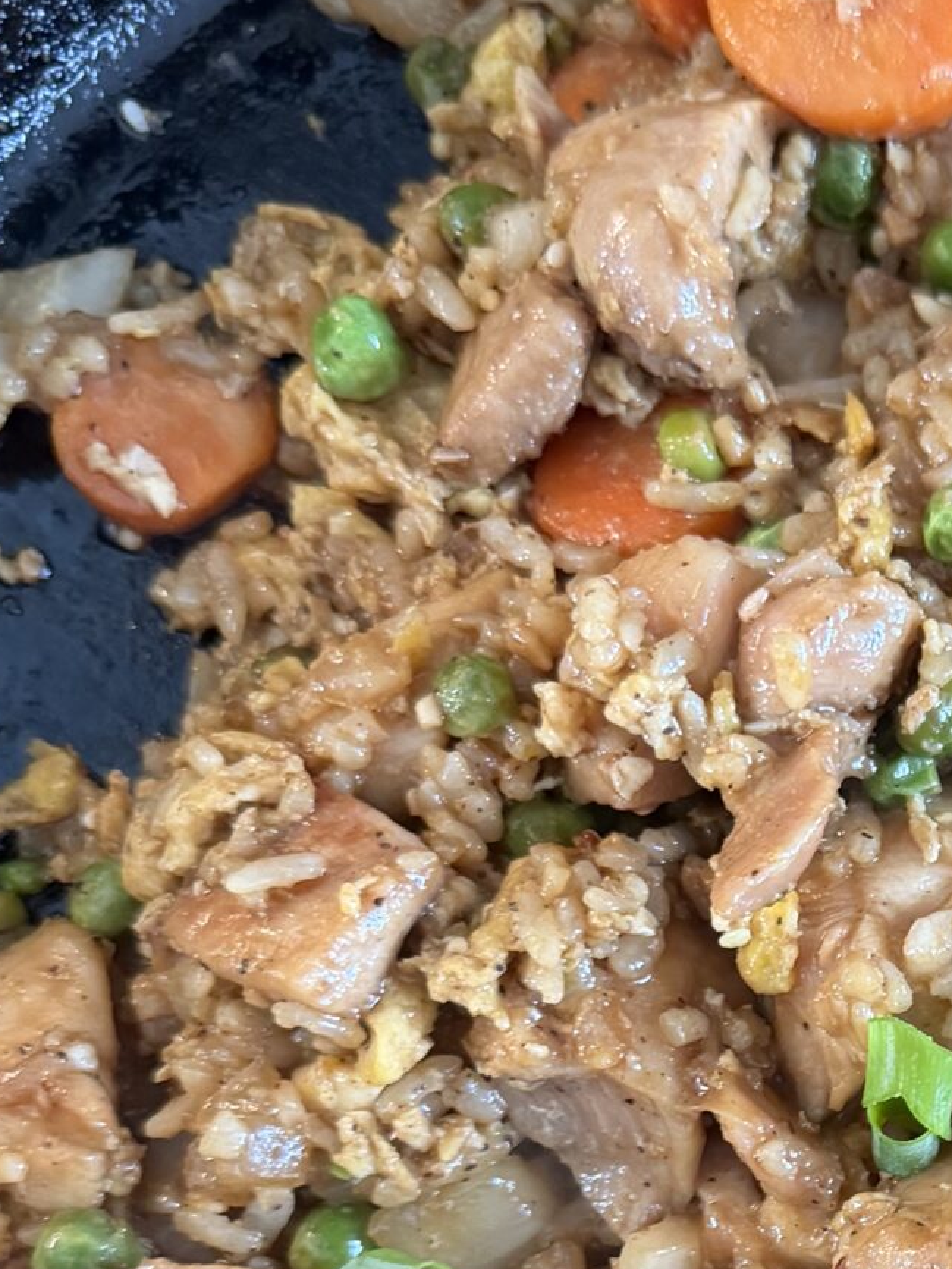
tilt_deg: -79.6
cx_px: 1200
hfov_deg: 19.3
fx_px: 2603
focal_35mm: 71
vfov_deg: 26.2
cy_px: 1216
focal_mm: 6.76
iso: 200
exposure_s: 1/61
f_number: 1.78
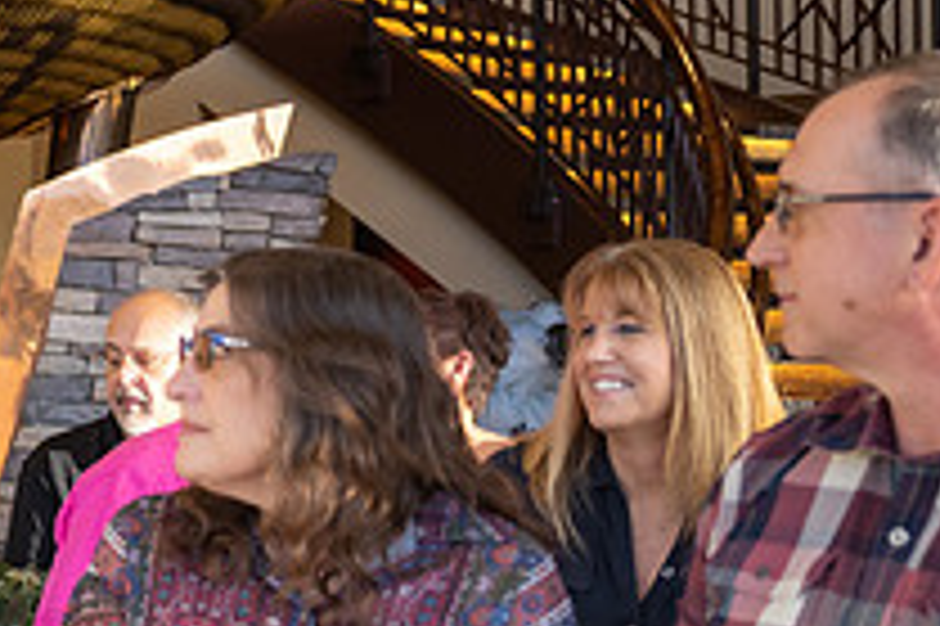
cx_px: -396
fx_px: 2452
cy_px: 333
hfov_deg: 19.4
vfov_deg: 14.5
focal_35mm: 94
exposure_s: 1/125
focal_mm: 27
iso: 400
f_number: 2.8
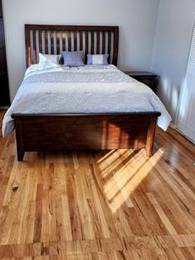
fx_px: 271
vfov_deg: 51.3
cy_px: 144
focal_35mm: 36
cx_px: 75
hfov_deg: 39.4
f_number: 1.8
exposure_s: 1/120
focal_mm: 6.4
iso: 200
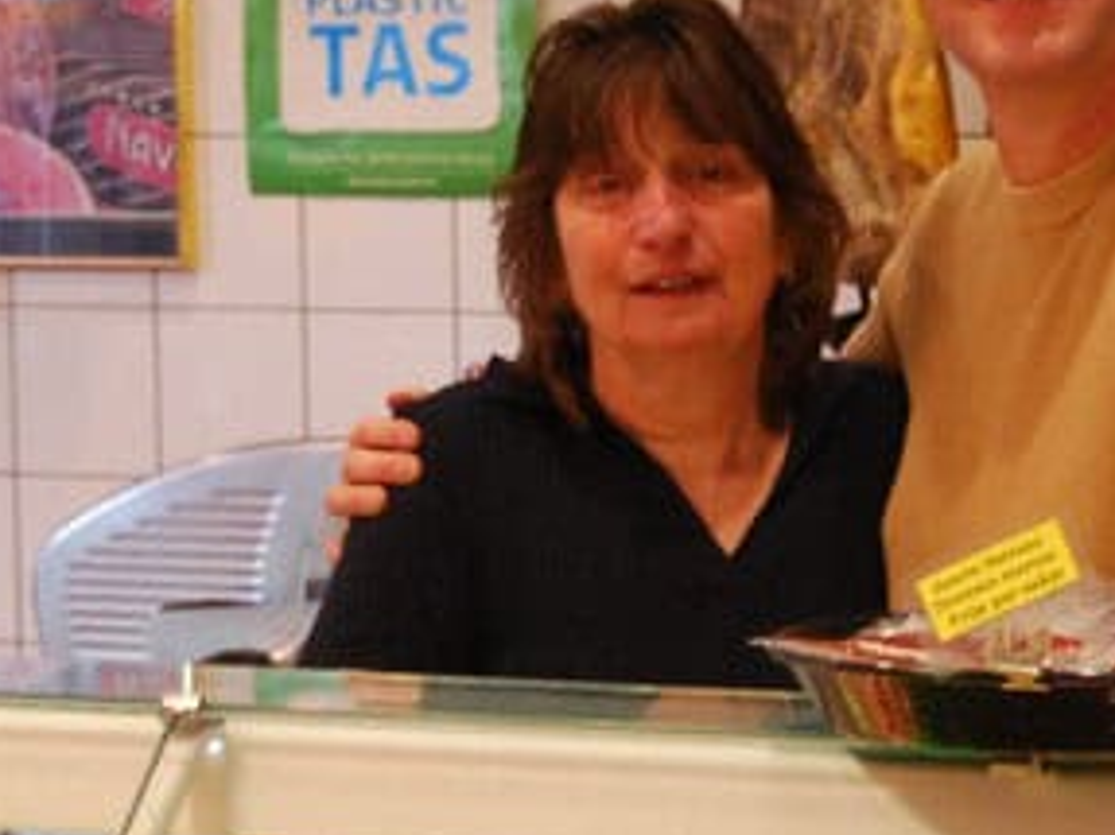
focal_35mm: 193
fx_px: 6214
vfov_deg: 7.7
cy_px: 491
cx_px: 816
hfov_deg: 10.2
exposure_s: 1/30
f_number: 4.2
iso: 560
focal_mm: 32
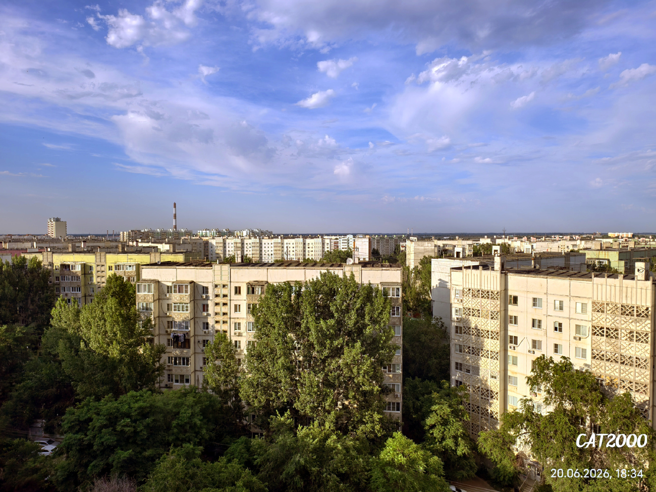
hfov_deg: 73.9
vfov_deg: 58.9
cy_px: 246
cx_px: 328
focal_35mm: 23
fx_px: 436
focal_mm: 6.54
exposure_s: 1/2451
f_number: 1.57
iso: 72
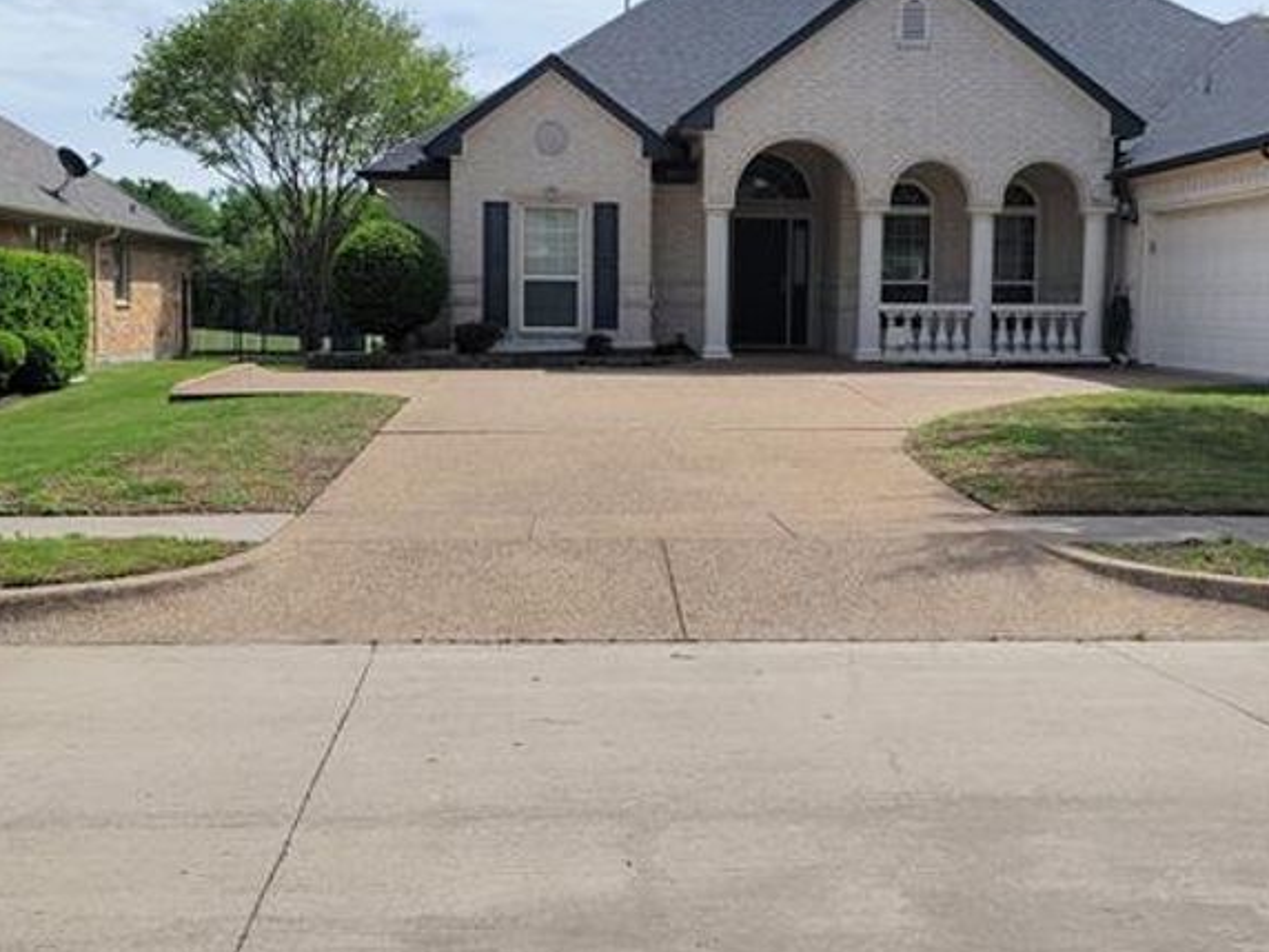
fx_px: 990
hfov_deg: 65.3
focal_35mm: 27
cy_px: 465
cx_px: 619
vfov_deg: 51.3
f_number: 1.8
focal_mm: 5.4
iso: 40
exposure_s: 1/4679
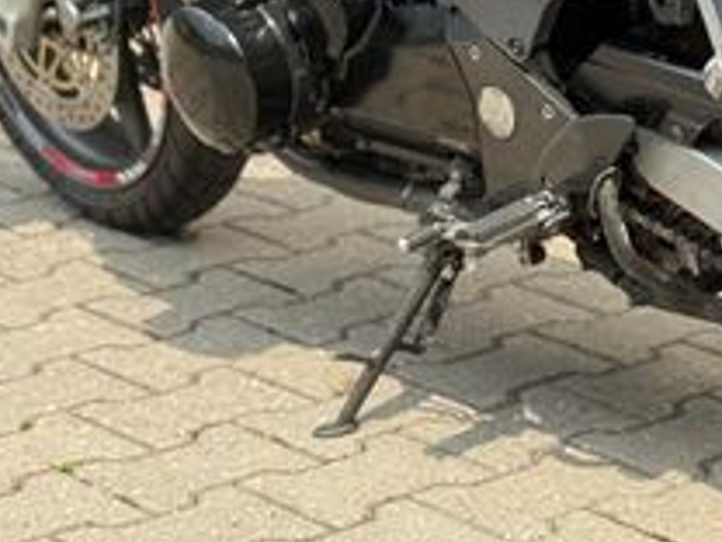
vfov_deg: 9.8
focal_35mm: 148
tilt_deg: -8.0
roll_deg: -1.4
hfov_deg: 13.1
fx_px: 3087
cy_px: -184
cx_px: 760
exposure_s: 1/1330
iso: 100
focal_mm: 6.76
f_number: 1.78
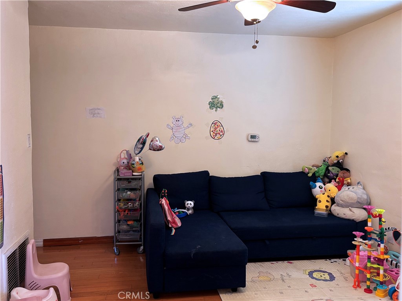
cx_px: 201
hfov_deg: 67.3
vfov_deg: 53.1
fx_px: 302
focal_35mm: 26
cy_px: 150
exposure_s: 1/7194
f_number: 1.6
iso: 50
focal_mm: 5.96
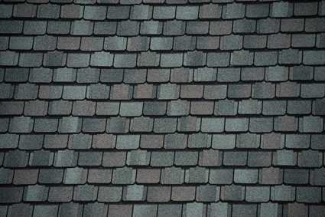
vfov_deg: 4.6
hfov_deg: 6.9
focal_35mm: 300
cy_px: 108
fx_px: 2707
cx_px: 162
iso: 320
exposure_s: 1/400
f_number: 7.1
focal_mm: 300
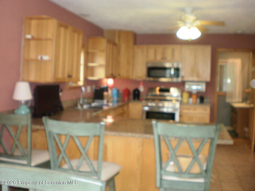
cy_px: 96
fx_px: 265
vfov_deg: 39.7
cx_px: 128
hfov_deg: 51.4
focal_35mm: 36
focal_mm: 6.3
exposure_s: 1/30
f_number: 3.1
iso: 320
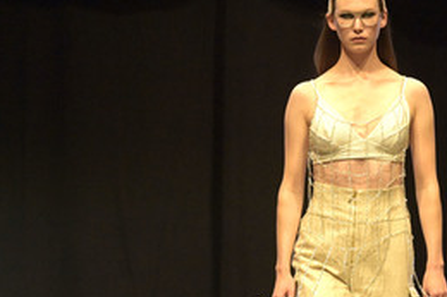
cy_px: 189
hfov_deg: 4.3
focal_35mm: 485
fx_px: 6018
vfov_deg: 2.8
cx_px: 355
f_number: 5.6
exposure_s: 1/640
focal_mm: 280
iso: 8000
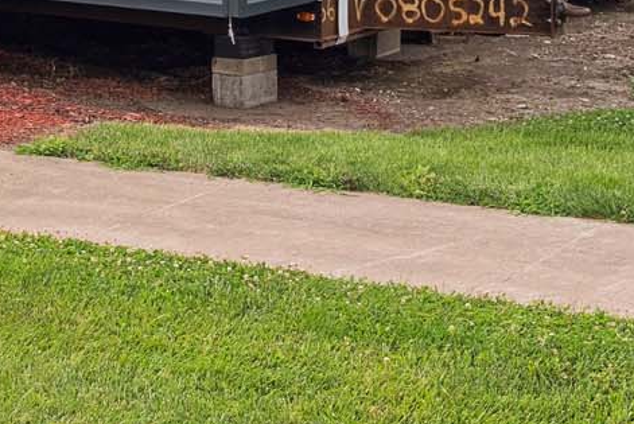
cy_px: -343
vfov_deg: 10.6
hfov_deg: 15.5
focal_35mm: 122
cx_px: -308
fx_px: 2150
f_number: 8
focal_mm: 32
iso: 400
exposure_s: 1/400
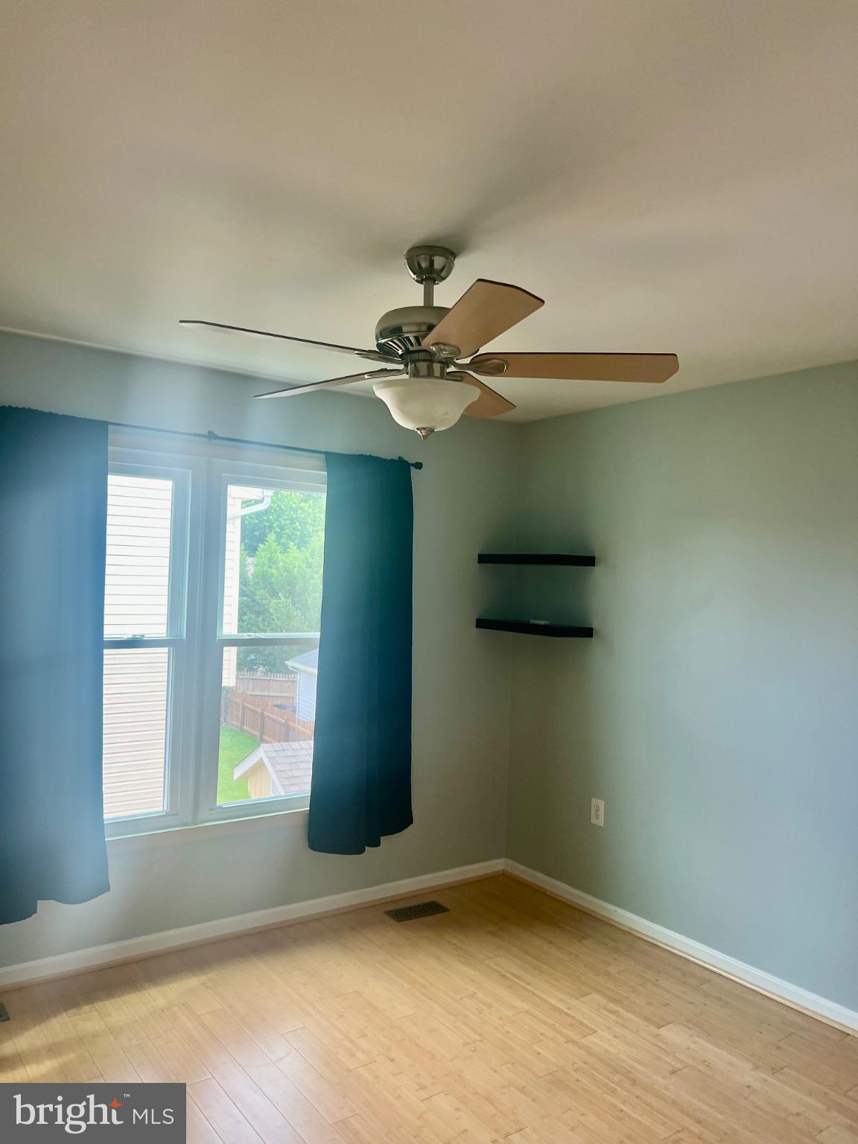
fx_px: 859
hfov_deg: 53.1
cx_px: 429
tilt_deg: +0.3
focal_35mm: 26
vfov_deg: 67.3
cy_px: 572
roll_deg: -2.1
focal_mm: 5.7
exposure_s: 1/121
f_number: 1.5
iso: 100
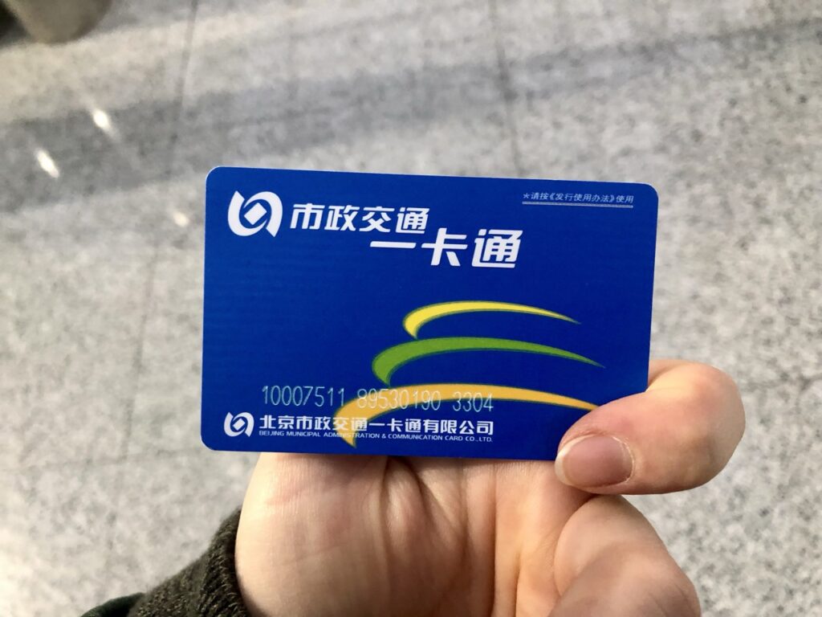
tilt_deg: -59.4
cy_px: 308
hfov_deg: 63.4
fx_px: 665
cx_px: 411
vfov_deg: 49.7
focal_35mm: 28
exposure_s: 1/17
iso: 100
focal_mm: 3.99
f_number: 1.8
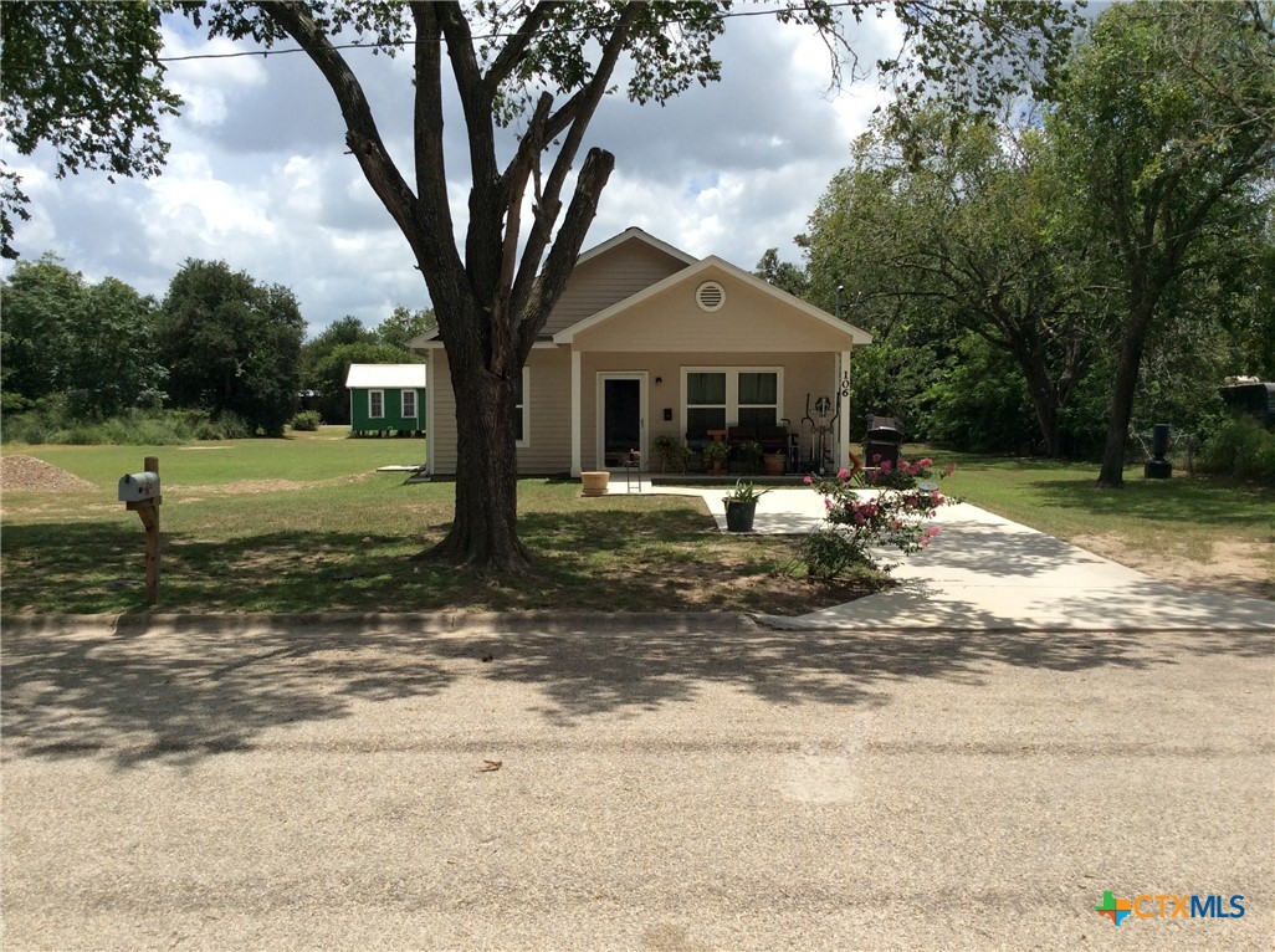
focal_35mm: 32
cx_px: 638
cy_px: 476
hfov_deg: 56.9
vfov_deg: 44.0
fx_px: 1177
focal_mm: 3.3
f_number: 2.4
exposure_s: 1/1789
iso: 32
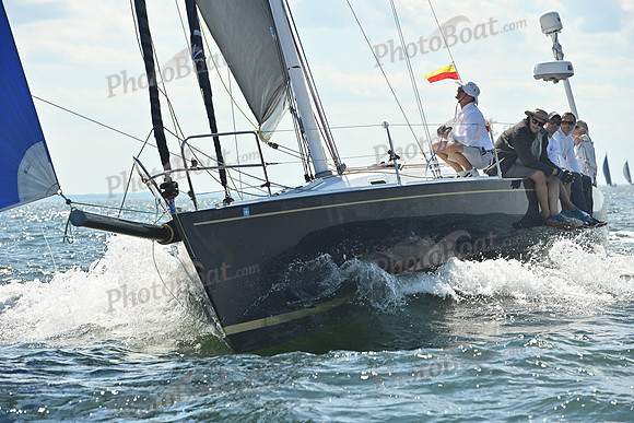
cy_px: 212
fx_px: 2906
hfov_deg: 12.4
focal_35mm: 165
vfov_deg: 8.3
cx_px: 317
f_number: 9
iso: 250
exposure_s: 1/1000
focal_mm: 165
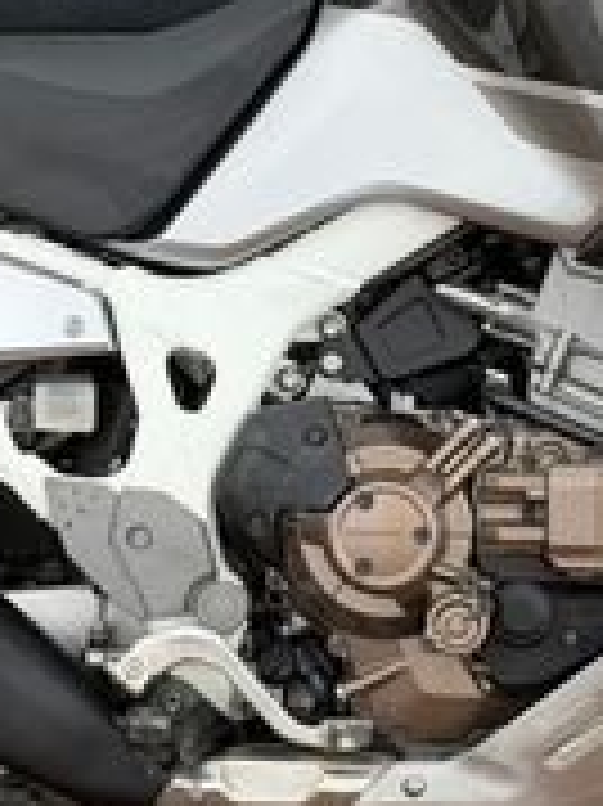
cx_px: 360
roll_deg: +0.9
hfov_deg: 8.6
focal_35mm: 172
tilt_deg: -14.2
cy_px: 189
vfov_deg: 11.5
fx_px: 4000
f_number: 1.78
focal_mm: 6.76
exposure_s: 1/1070
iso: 80
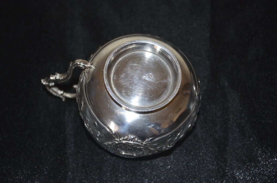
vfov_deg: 17.4
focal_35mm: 78
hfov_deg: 26.0
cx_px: 138
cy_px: 92
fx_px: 599
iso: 200
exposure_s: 1/30
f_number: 5.6
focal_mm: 52
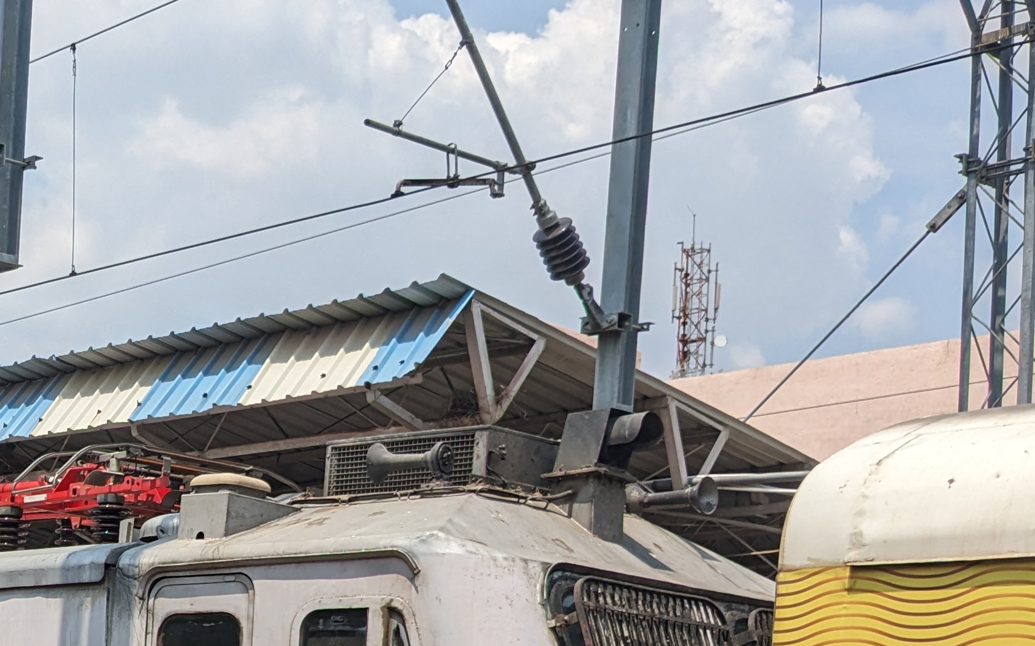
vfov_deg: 17.8
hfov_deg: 27.3
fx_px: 1974
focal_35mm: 70
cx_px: -56
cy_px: 752
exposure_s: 1/3891
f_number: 1.73
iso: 57
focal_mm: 4.38
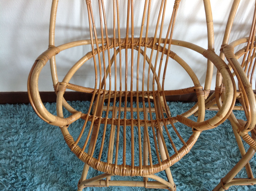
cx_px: 128
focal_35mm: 35
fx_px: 258
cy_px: 96
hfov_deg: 52.7
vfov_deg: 40.6
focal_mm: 4.28
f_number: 2.4
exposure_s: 1/15
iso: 100
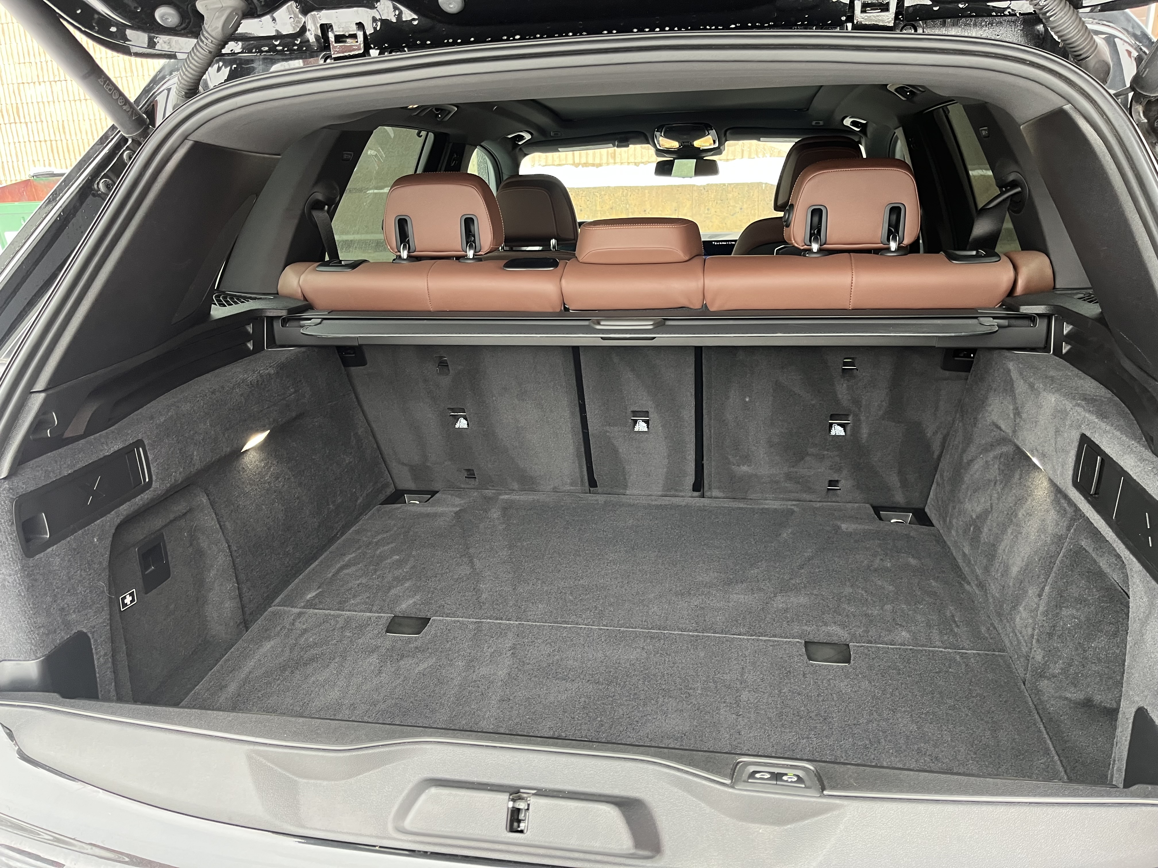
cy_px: 434
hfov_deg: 67.3
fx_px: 870
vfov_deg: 53.1
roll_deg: +1.3
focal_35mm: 26
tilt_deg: -17.9
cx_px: 579
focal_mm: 5.1
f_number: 1.6
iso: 160
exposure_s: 1/60
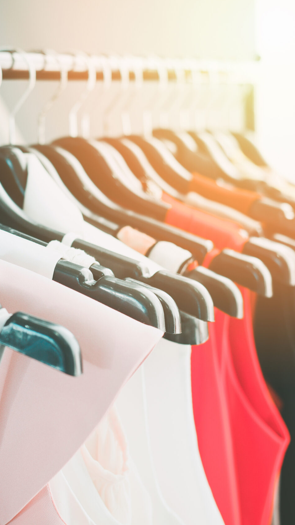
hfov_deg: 15.3
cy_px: 263
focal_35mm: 79
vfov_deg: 26.9
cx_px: 92
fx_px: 1099
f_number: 2.8
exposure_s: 1/320
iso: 400
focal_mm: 50
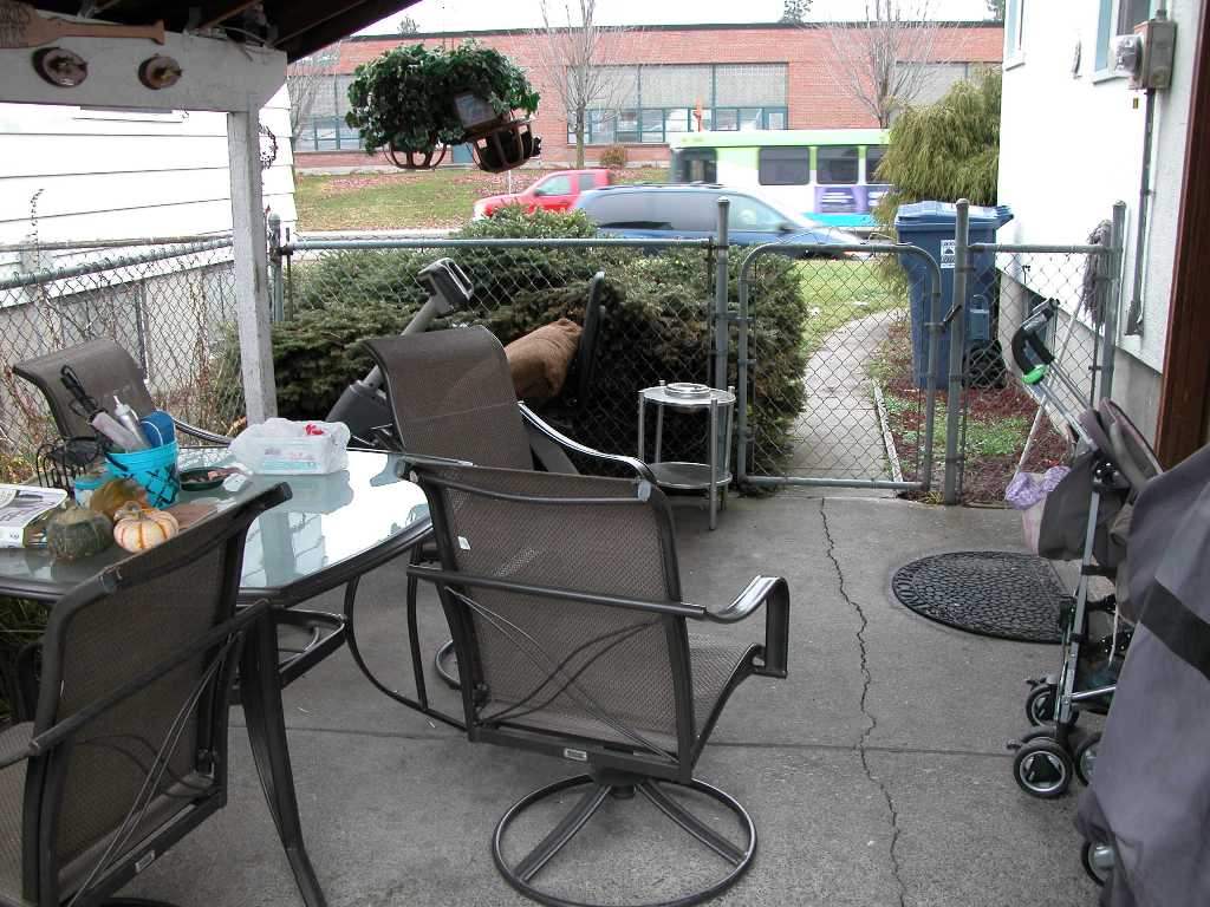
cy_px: 454
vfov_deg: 41.8
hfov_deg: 54.0
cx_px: 605
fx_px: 1188
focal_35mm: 34
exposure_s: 1/83.9
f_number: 3.2
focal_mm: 8.9
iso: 100
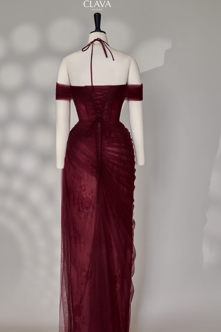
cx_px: 98
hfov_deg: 24.2
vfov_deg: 35.6
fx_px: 516
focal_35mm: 56
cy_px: 182
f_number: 5
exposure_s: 1/125
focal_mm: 50
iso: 1000
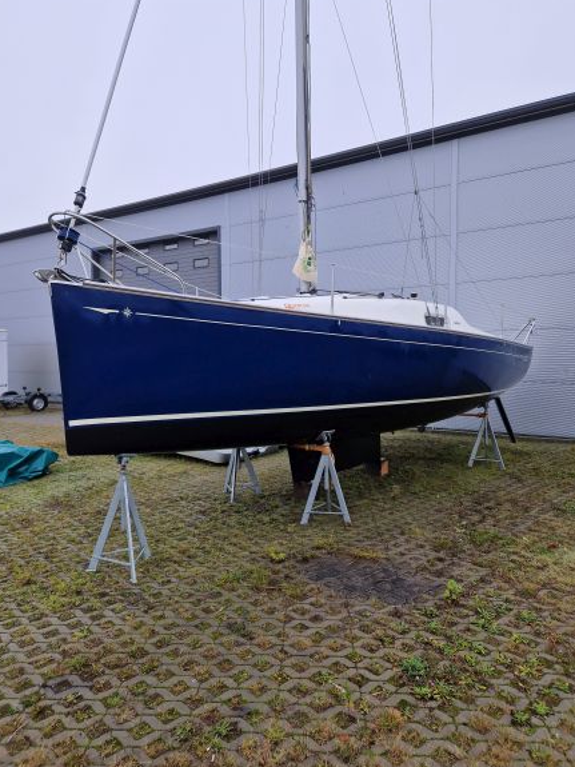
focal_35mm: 24
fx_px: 532
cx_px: 287
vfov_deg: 71.6
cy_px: 381
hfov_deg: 56.8
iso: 50
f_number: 1.8
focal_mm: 5.4
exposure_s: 1/161
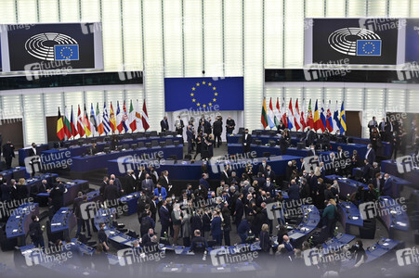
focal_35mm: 58
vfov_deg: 23.3
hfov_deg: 34.5
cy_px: 139
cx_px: 210
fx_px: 675
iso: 1000
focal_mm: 58
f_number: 4
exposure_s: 1/320
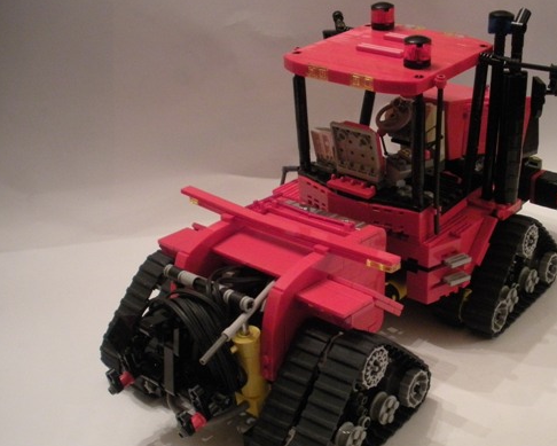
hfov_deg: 40.9
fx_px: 742
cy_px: 243
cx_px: 345
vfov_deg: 33.4
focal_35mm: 45
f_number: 3.5
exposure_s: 1/8.2
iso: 450
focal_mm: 6.3
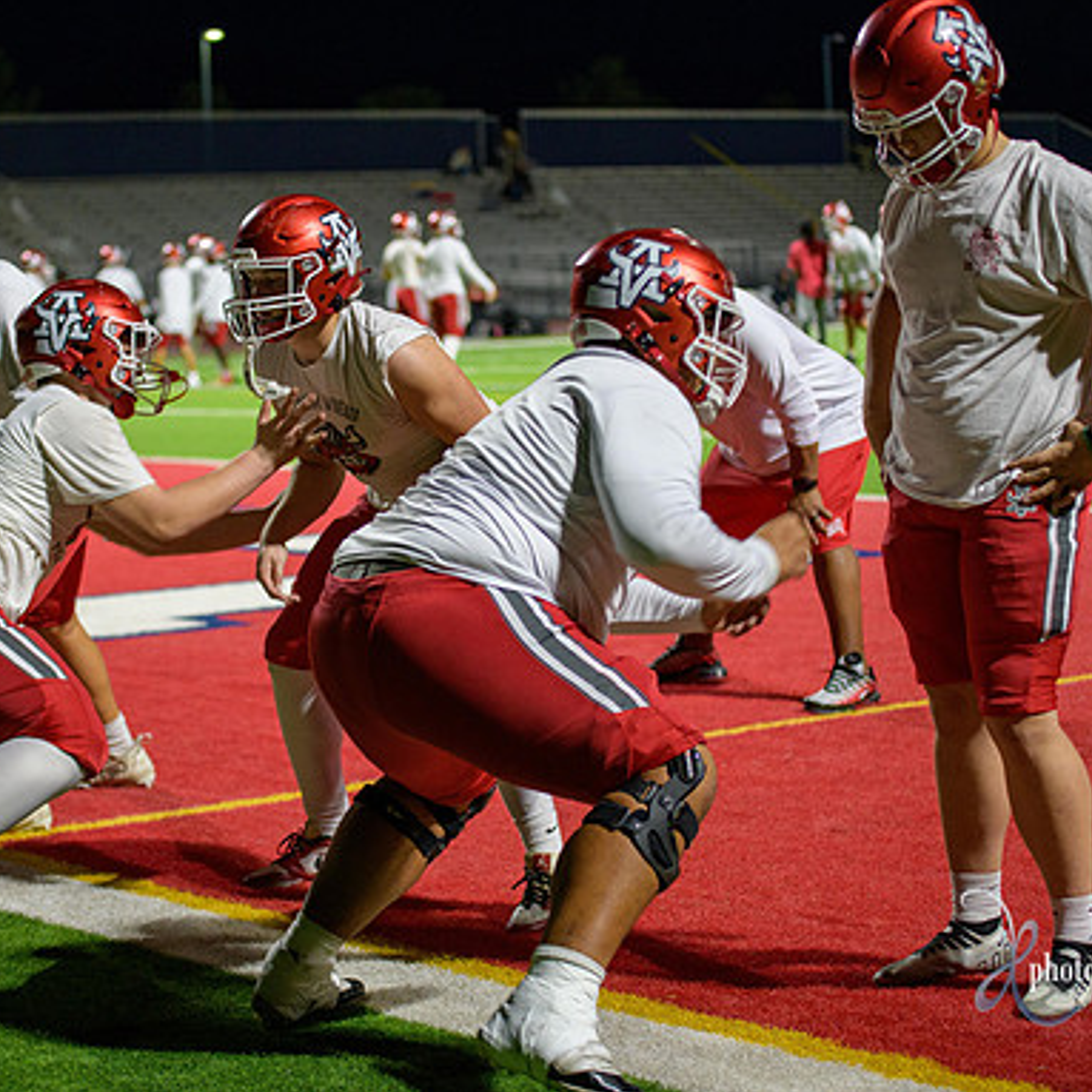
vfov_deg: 19.3
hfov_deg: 19.3
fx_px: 3212
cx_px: 439
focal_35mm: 90
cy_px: 546
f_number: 2.8
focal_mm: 70
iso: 1250
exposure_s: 1/250
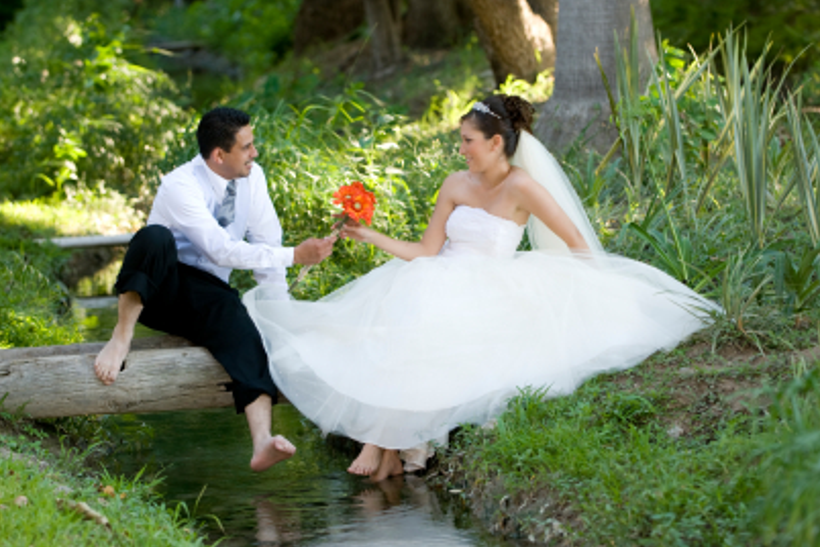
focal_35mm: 174
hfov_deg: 11.8
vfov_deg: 7.9
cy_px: 268
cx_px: 400
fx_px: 3963
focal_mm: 110
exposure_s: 1/40
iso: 100
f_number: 2.8
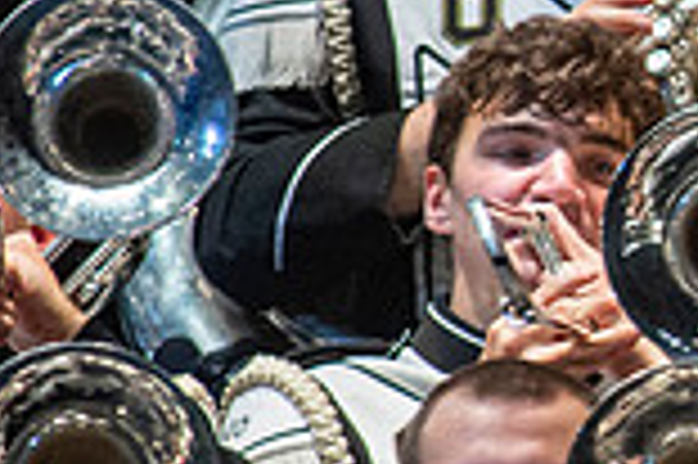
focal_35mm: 2244
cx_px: 1076
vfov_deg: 0.6
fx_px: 43462
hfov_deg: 0.9
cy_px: 194
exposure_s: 1/400
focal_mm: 600
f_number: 5.6
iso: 5000
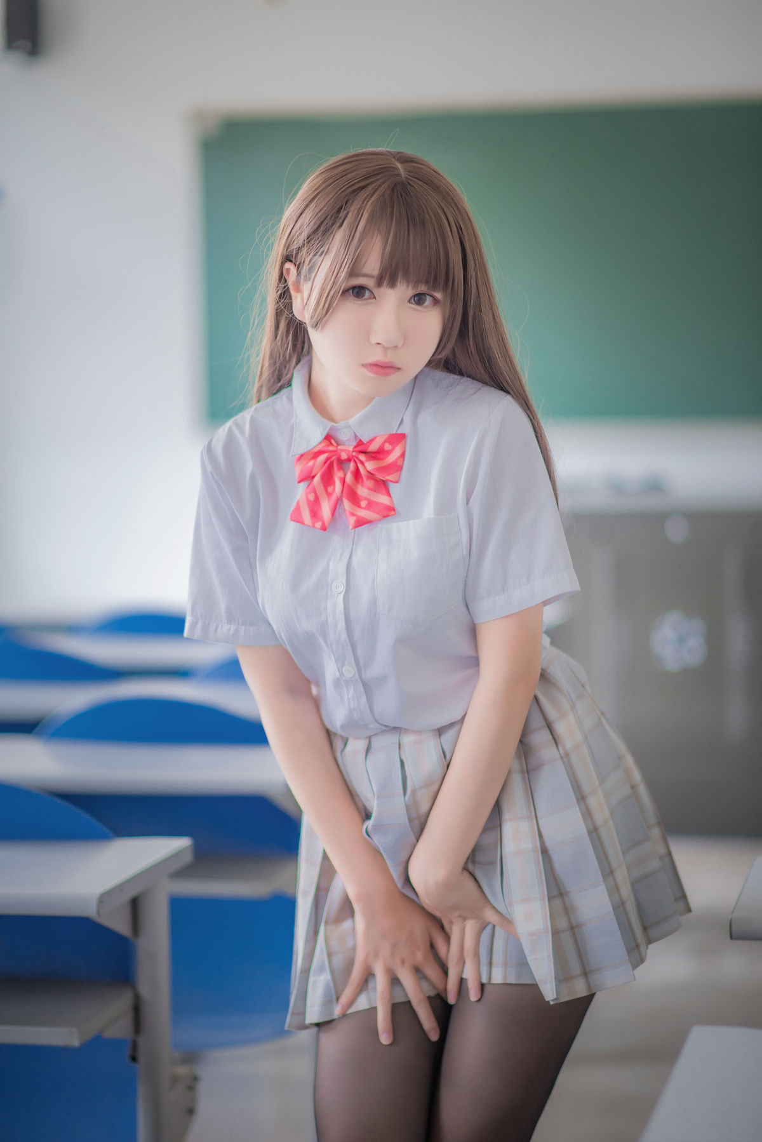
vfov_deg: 23.9
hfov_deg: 16.1
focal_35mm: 85
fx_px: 2696
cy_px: 571
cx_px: 381
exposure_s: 1/200
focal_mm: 85
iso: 250
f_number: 1.8
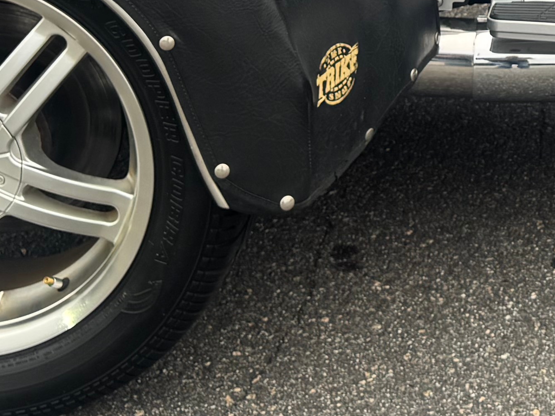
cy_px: -301
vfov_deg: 13.1
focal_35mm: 103
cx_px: 702
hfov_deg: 17.9
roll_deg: -0.7
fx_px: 1651
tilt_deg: -7.9
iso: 64
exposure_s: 1/140
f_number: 1.78
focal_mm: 6.76
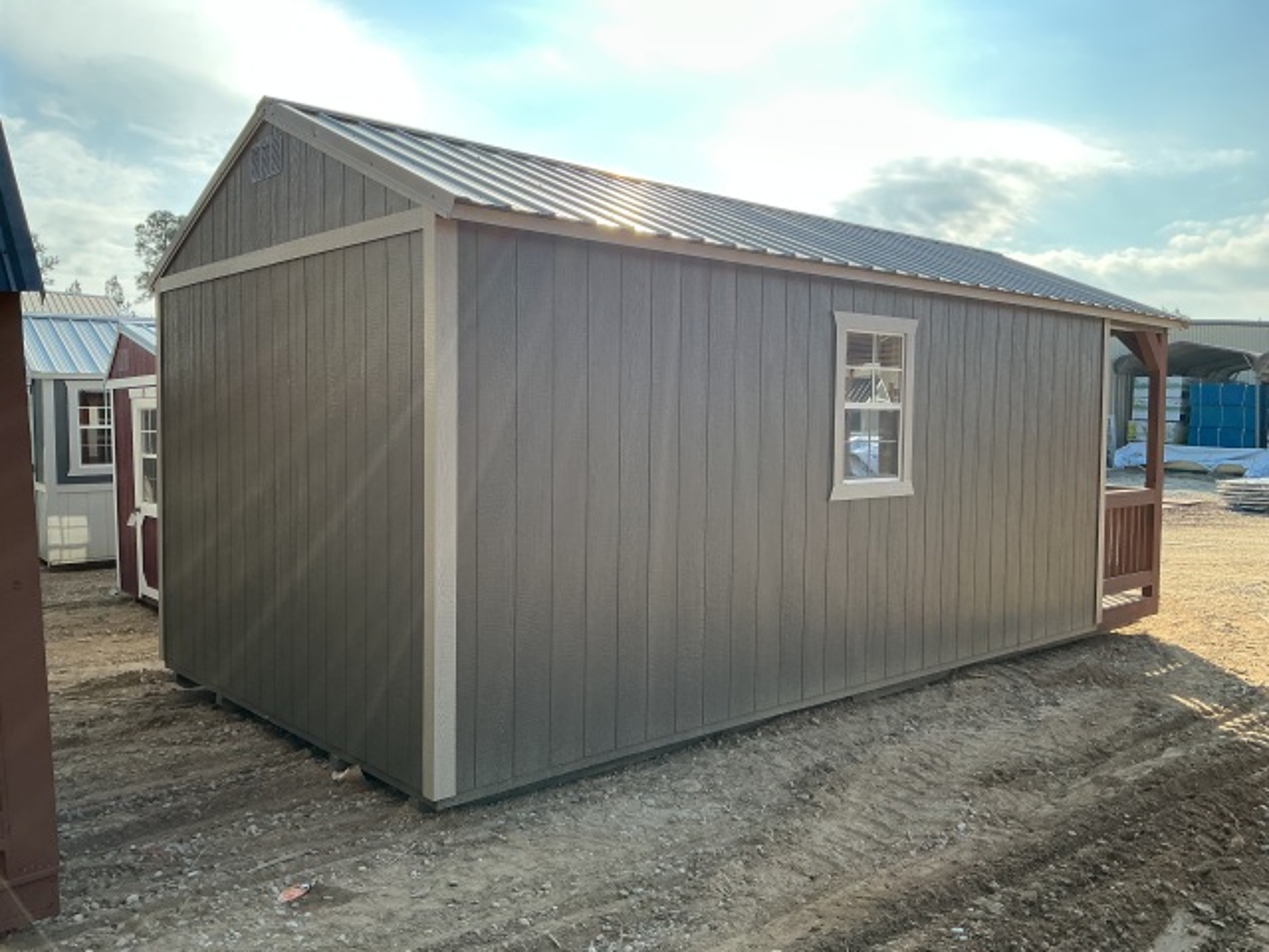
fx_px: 1063
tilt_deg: -0.6
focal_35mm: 29
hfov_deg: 61.7
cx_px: 634
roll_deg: -1.4
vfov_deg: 48.2
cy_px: 476
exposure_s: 1/1055
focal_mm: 3
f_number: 1.8
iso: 25
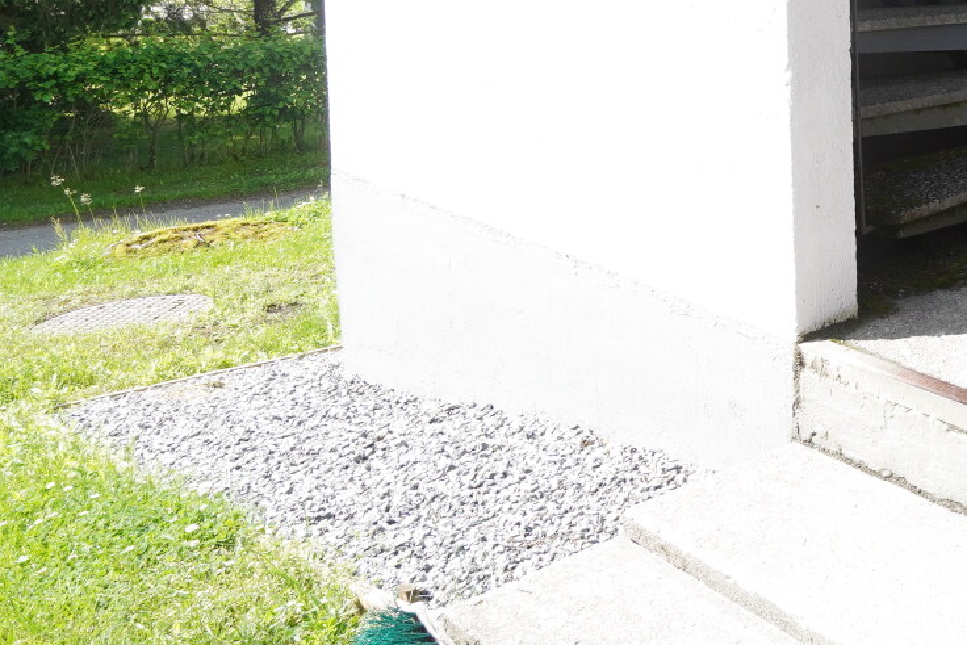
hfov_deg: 34.3
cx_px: 1198
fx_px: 1182
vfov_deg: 27.9
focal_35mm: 44
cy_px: -58
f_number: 6.3
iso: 100
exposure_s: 1/80
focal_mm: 10
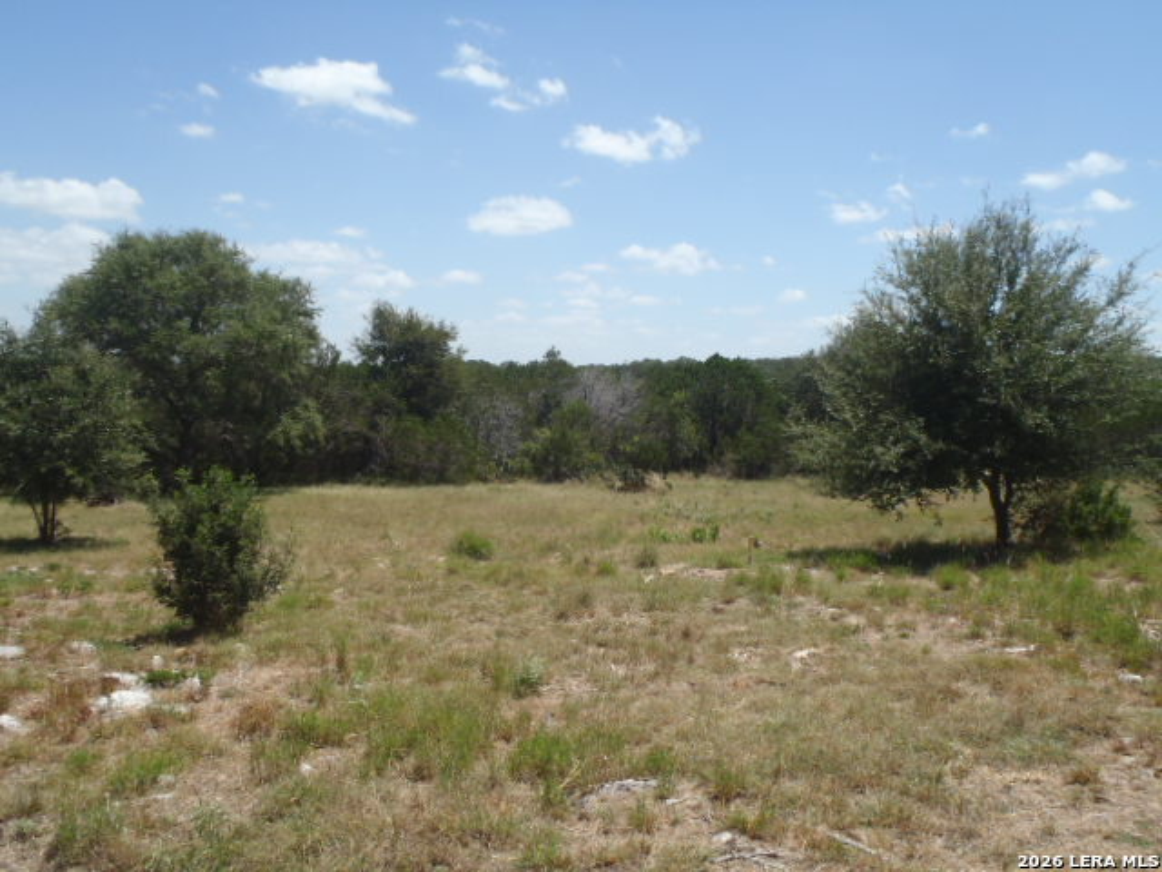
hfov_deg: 63.4
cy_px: 436
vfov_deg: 49.7
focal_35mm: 28
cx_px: 581
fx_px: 940
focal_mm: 5
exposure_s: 1/640
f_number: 3.9
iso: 80
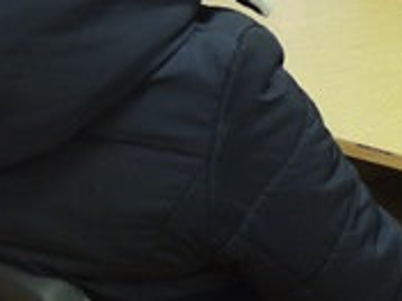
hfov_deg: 9.1
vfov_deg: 6.8
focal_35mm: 214
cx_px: 507
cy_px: -230
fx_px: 2485
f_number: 3.5
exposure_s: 1/20
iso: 400
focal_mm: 8.3
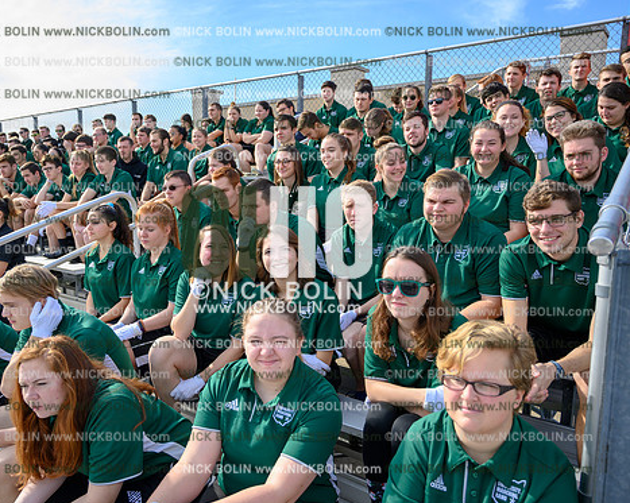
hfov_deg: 62.0
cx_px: 277
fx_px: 522
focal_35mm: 28
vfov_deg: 51.5
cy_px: 250
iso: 125
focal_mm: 24
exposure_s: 1/500
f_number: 4
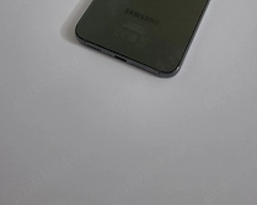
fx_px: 327
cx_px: 171
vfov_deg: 32.0
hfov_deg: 42.4
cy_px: -4
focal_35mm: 43
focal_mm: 5.54
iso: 320
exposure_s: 1/50
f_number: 1.8
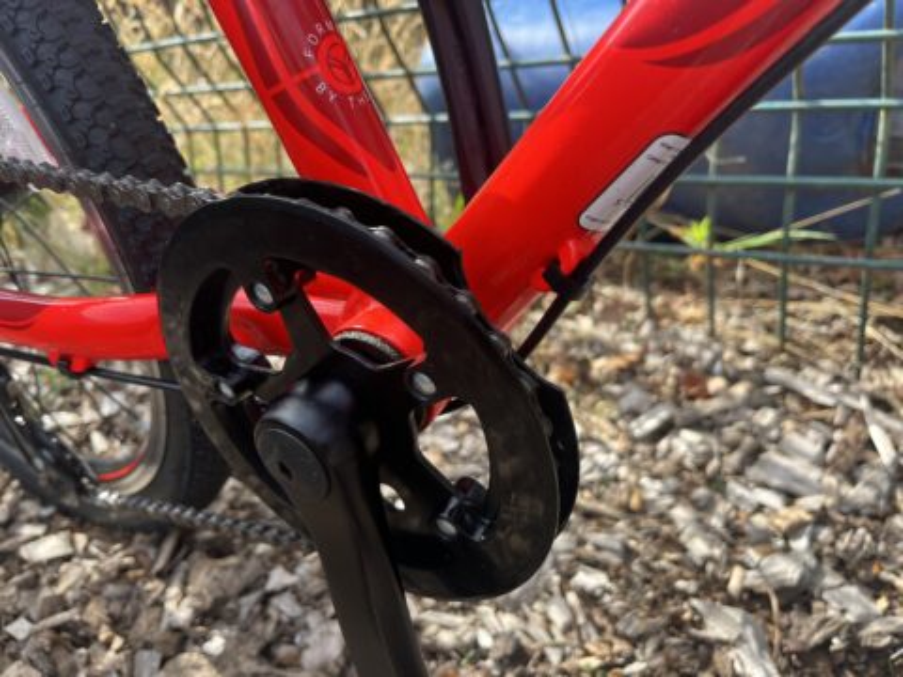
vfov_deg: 53.1
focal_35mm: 26
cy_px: 338
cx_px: 452
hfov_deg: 67.3
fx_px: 678
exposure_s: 1/566
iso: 50
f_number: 1.6
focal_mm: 5.1
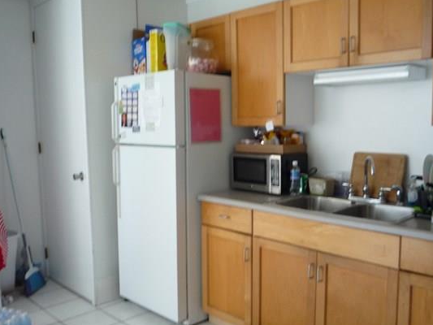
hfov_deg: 51.2
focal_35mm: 36
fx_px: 450
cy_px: 180
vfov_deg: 39.6
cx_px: 245
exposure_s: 1/30
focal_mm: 5.2
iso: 250
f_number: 3.3
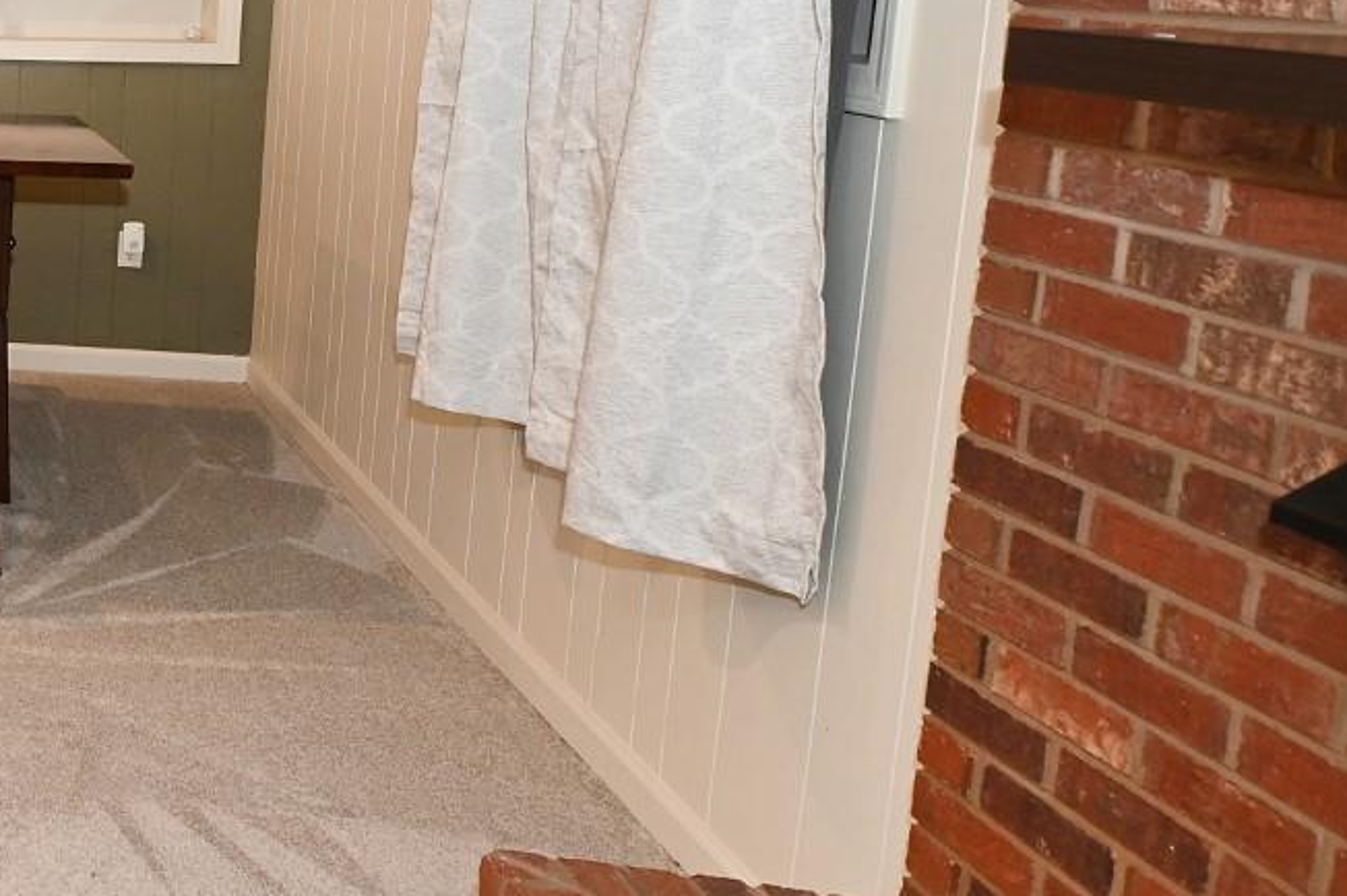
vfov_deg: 29.4
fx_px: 1645
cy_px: 106
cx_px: -659
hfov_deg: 28.8
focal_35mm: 44
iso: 900
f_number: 4
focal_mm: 14
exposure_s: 1/60
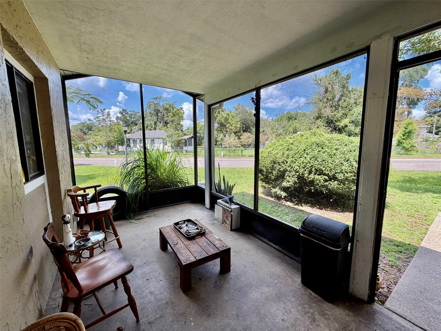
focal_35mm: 14
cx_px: 220
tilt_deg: -7.6
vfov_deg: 85.7
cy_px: 166
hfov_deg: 102.1
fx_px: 178
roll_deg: -0.1
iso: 50
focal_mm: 2.22
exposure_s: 1/268
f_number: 2.2
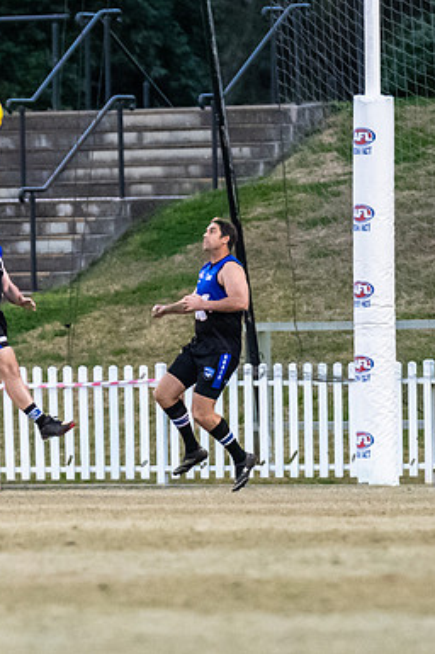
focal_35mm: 893
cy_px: 375
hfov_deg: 1.5
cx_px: -1
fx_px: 16214
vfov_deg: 2.3
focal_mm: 240
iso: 4500
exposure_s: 1/1250
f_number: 2.8
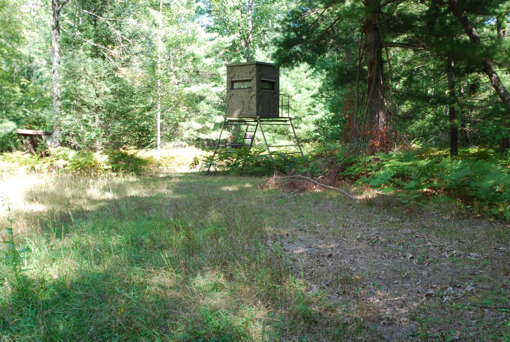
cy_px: 171
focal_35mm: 36
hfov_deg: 53.1
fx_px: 511
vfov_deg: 37.0
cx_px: 255
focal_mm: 24
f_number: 4.5
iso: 200
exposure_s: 1/80
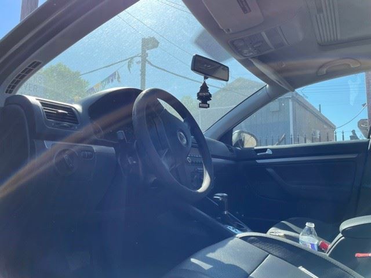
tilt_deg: +7.4
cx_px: 186
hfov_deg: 67.3
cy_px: 139
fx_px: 279
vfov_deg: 53.1
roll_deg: -1.2
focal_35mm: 26
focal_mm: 4.2
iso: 32
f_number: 1.6
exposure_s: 1/910
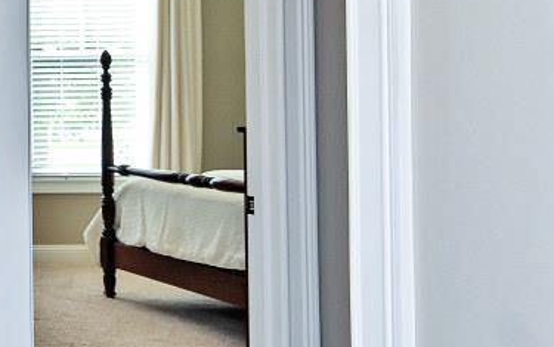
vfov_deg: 22.5
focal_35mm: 57
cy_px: 80
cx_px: -517
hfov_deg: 20.2
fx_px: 861
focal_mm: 14
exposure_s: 1/100
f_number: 5
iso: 200
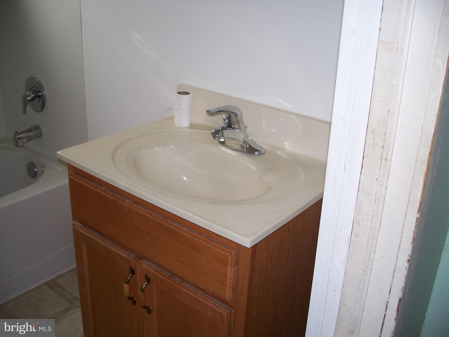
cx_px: 224
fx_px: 480
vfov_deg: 38.7
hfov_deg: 50.1
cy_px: 168
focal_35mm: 37
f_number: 2.8
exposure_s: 1/60
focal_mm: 7.8
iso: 125
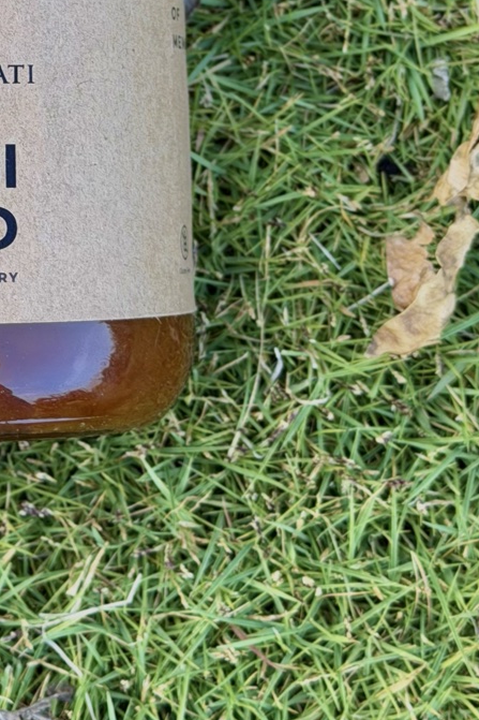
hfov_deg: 11.3
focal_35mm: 119
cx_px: -94
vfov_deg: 16.8
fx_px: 2376
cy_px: -31
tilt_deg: -71.3
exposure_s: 1/178
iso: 50
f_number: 1.78
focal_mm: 6.76
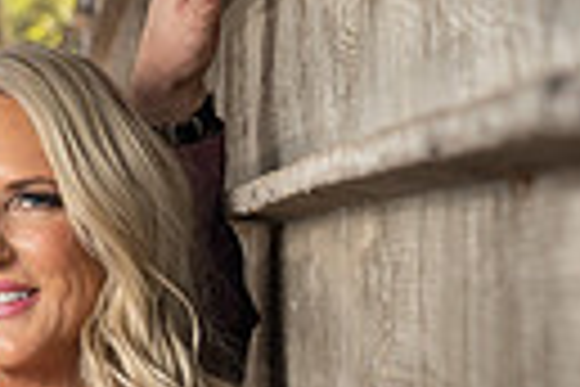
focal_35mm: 252
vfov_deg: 5.4
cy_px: 610
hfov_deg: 8.2
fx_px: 4060
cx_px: 337
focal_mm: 56
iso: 100
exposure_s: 1/200
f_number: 5.6
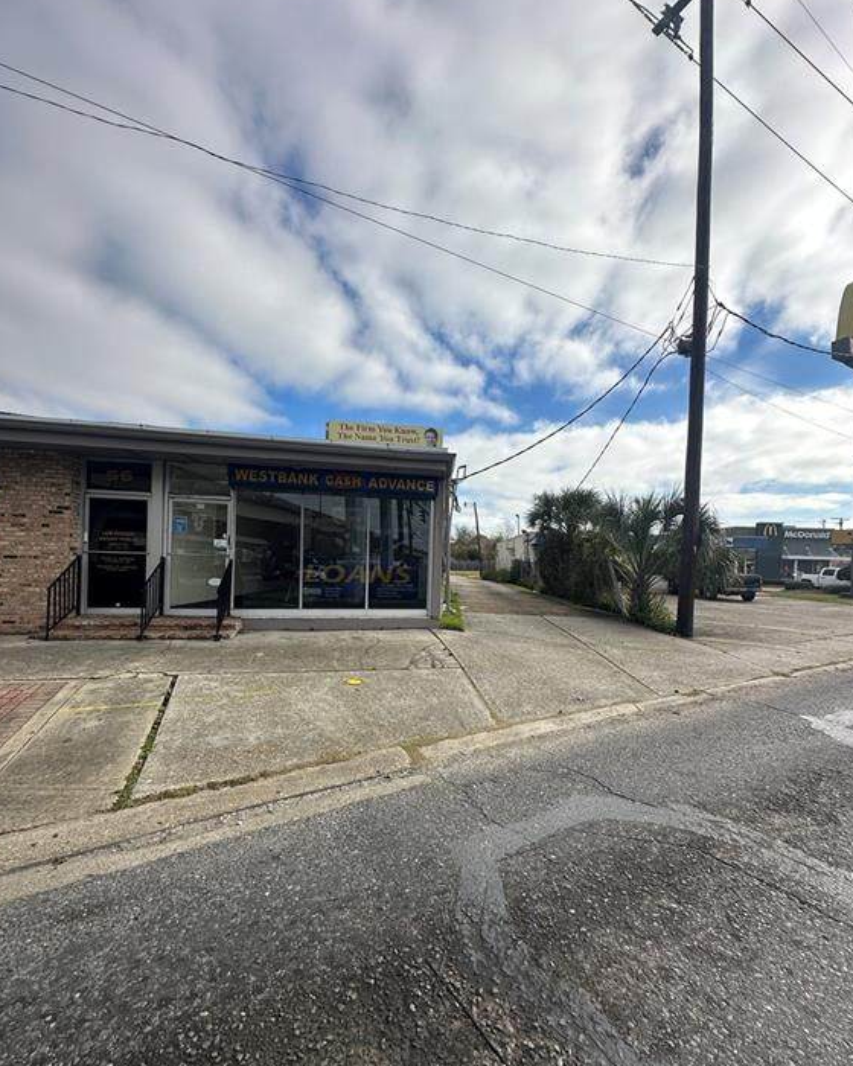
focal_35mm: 15
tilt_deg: +0.3
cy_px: 565
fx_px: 473
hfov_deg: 84.0
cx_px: 423
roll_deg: -1.6
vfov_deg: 96.7
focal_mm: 2.22
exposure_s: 1/2564
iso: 50
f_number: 2.2
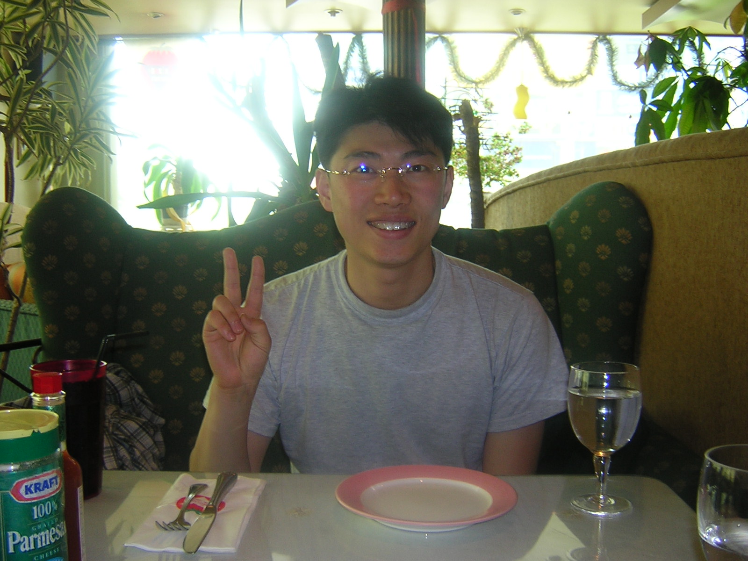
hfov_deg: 51.4
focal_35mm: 36
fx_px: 778
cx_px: 374
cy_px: 280
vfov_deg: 39.7
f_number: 2.6
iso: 100
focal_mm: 4.7
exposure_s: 1/30
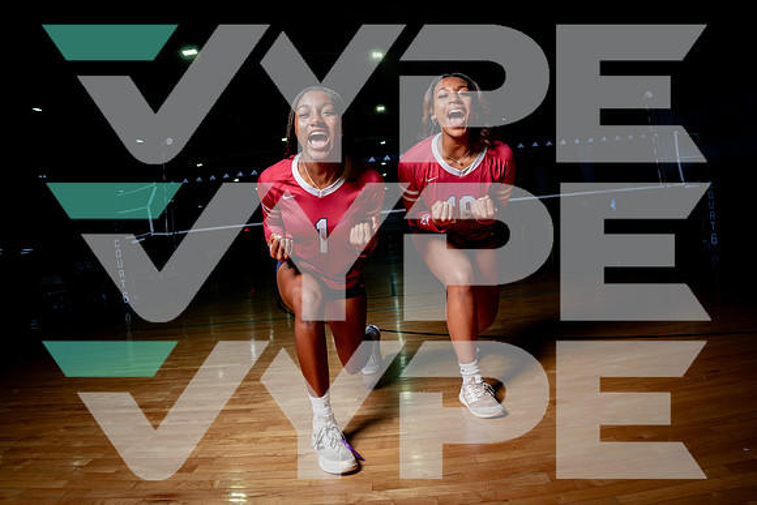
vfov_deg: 58.1
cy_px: 252
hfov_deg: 79.6
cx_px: 378
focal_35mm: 22
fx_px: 454
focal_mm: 20
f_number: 8
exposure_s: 1/250
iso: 250
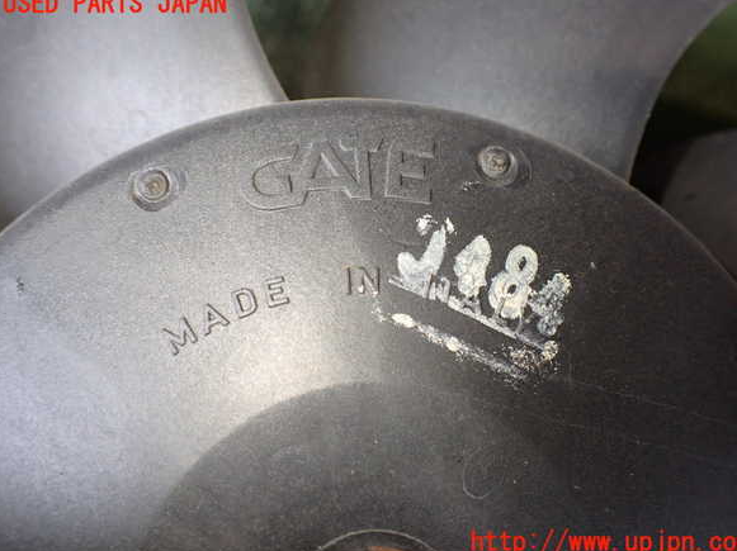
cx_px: 377
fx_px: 660
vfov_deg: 45.4
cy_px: 274
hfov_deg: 58.4
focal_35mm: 31
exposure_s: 1/125
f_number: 2.3
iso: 500
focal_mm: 5.4
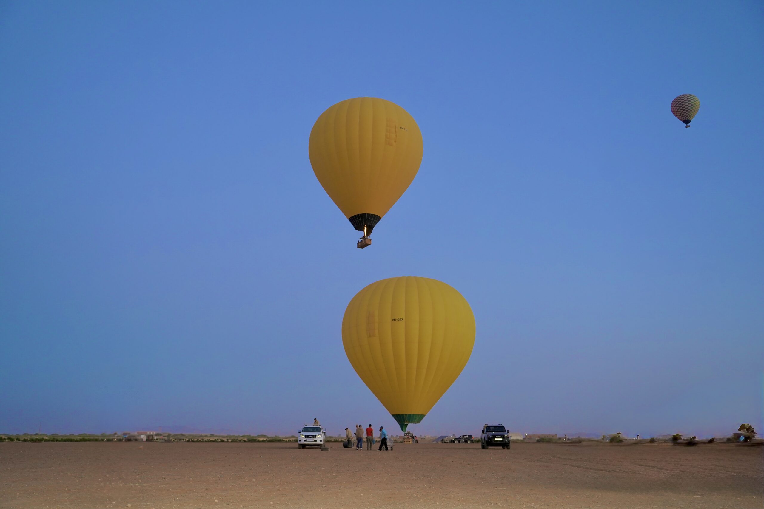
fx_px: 679
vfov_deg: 41.1
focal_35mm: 32
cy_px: 254
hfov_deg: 58.7
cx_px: 382
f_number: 3.2
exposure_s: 1/160
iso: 1600
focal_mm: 32
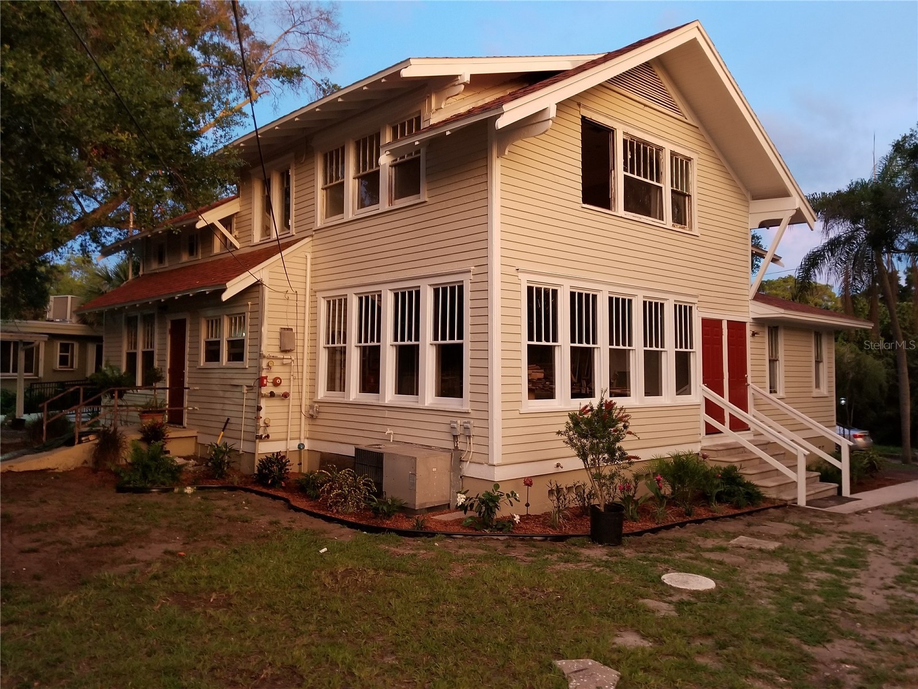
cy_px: 344
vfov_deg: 53.1
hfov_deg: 67.3
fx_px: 690
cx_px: 459
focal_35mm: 26
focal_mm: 4.25
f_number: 1.7
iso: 200
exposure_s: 1/23
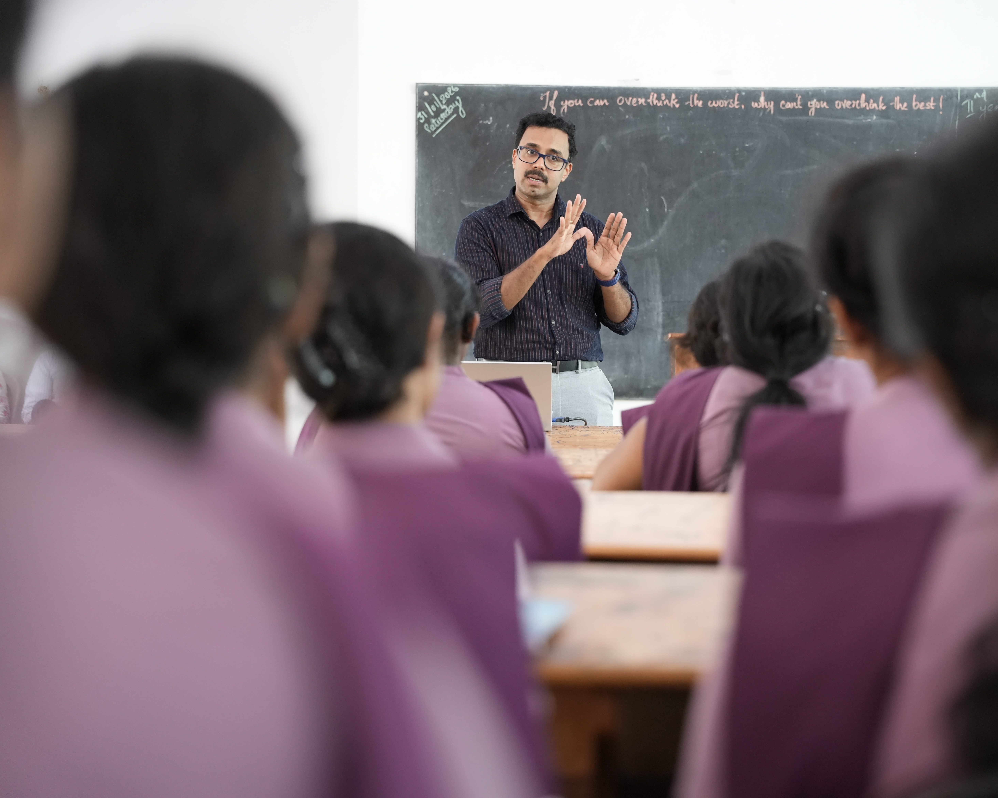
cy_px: 398
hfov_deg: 24.1
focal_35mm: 79
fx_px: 2333
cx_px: 575
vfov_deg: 19.4
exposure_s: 1/100
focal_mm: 70
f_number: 2.8
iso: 2500
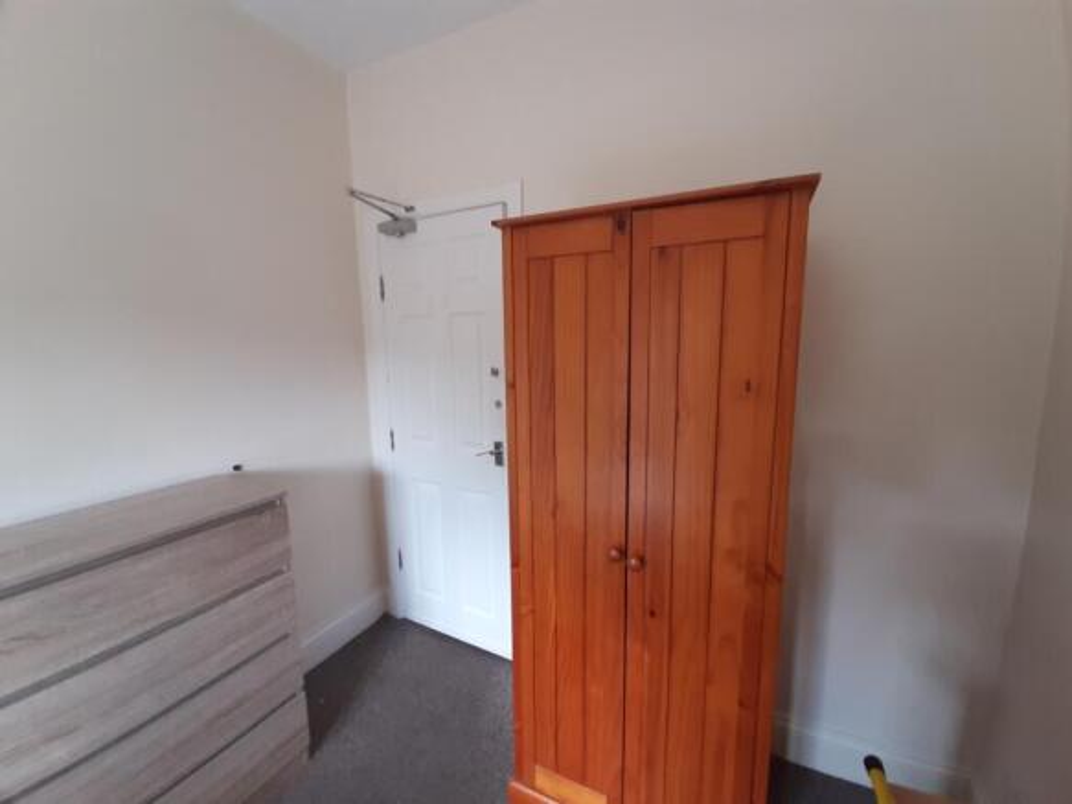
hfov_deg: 106.2
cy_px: 402
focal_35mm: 13
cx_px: 536
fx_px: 403
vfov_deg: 89.9
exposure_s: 1/50
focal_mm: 1.42
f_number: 2.2
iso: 100
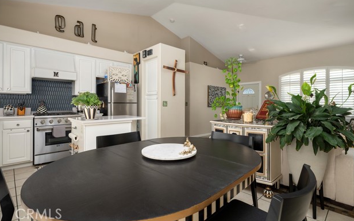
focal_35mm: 18
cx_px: 177
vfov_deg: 64.9
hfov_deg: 91.1
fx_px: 174
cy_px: 100
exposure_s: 1/1.25
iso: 200
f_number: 6.3
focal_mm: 17
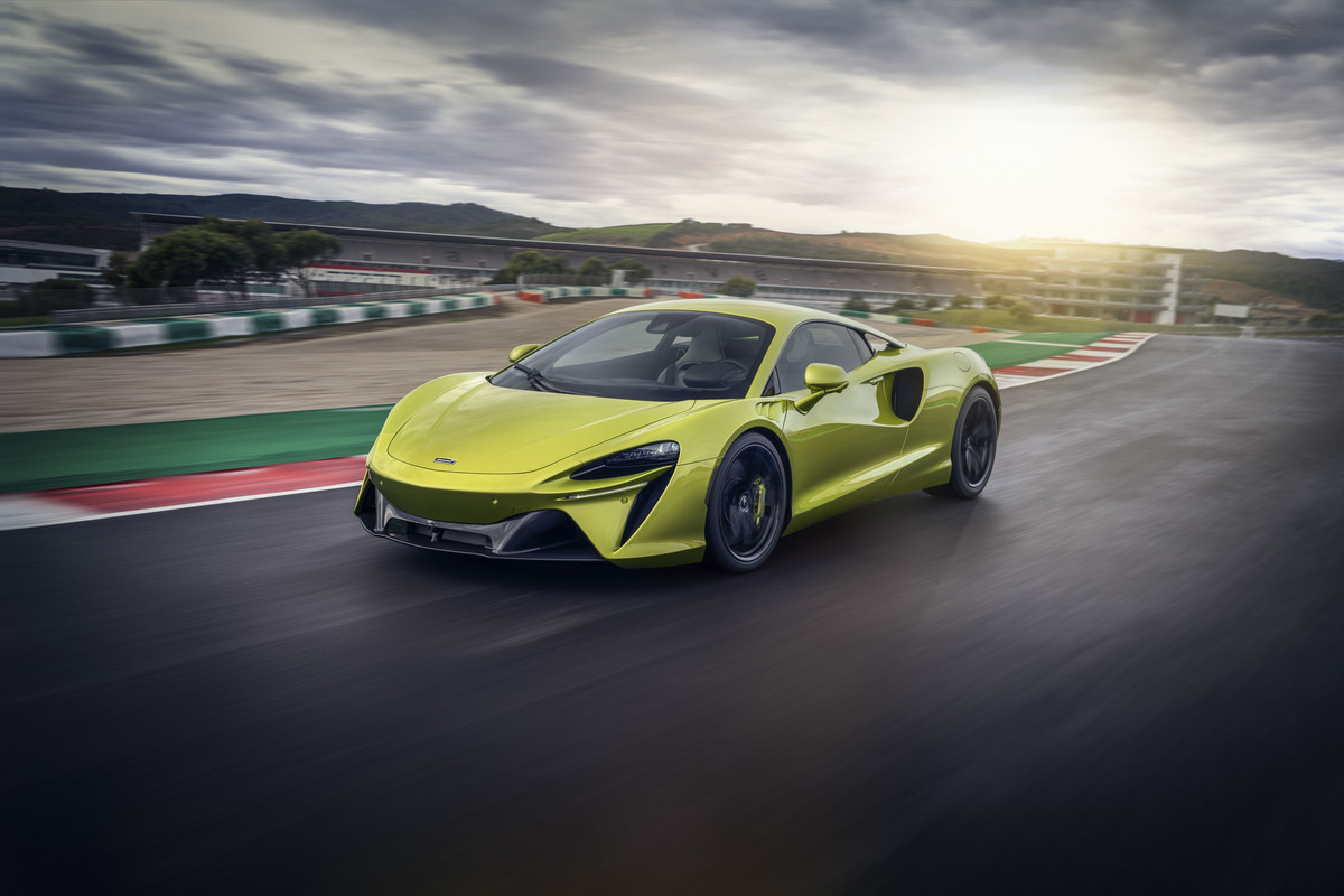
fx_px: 1269
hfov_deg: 55.8
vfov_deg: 38.9
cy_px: 448
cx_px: 672
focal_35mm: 34
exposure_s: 1/25
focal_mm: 34
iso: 100
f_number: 9
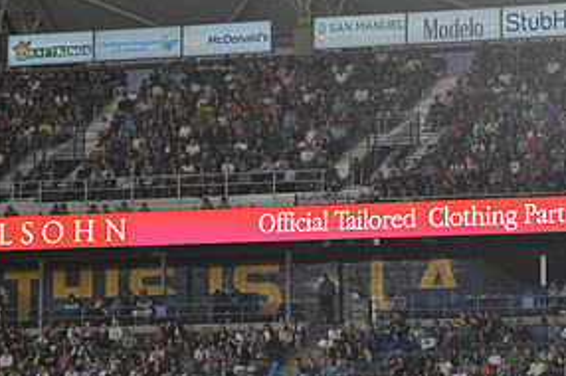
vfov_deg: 6.1
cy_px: 202
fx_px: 3502
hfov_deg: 9.2
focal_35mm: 223
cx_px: 299
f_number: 2.8
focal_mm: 110
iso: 1250
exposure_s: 1/1000
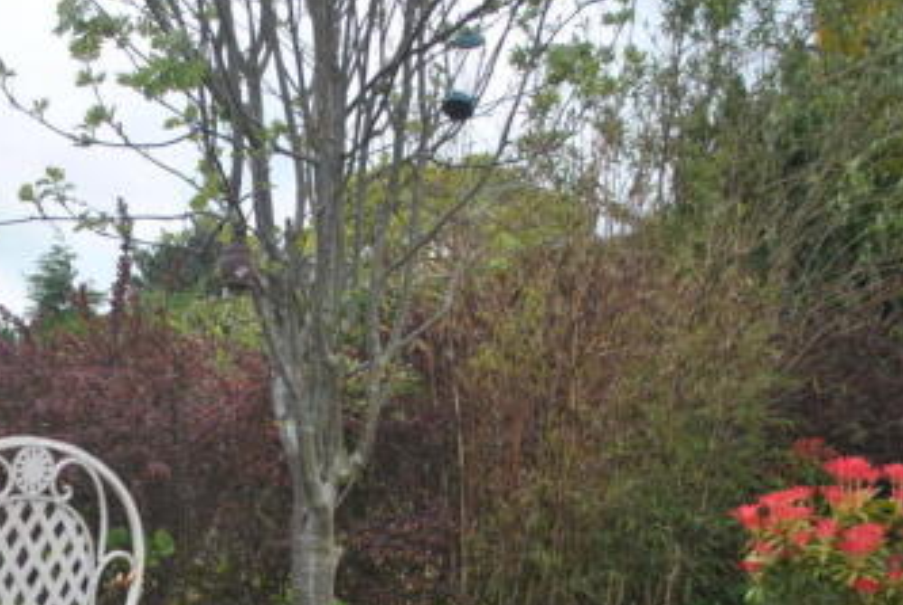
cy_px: 536
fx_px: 1331
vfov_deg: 24.9
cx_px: 191
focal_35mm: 53
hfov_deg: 36.3
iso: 100
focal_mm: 18
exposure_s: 1/200
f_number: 3.5
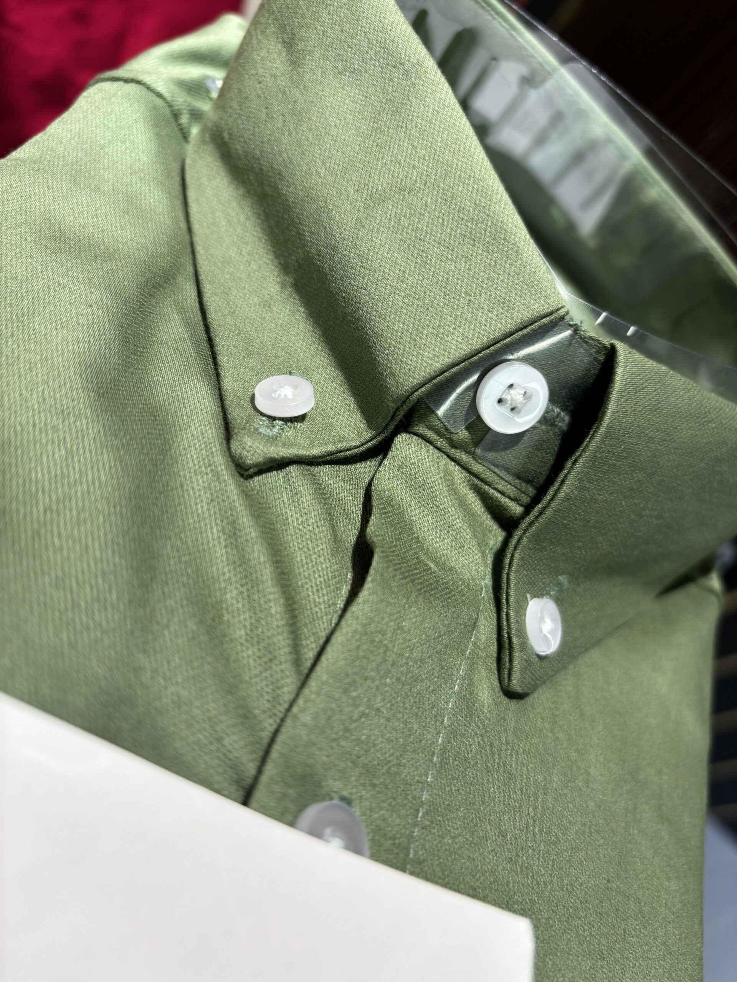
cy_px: 491
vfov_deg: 67.3
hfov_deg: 53.1
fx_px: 738
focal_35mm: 26
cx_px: 368
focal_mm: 5.96
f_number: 1.6
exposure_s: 1/100
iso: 64
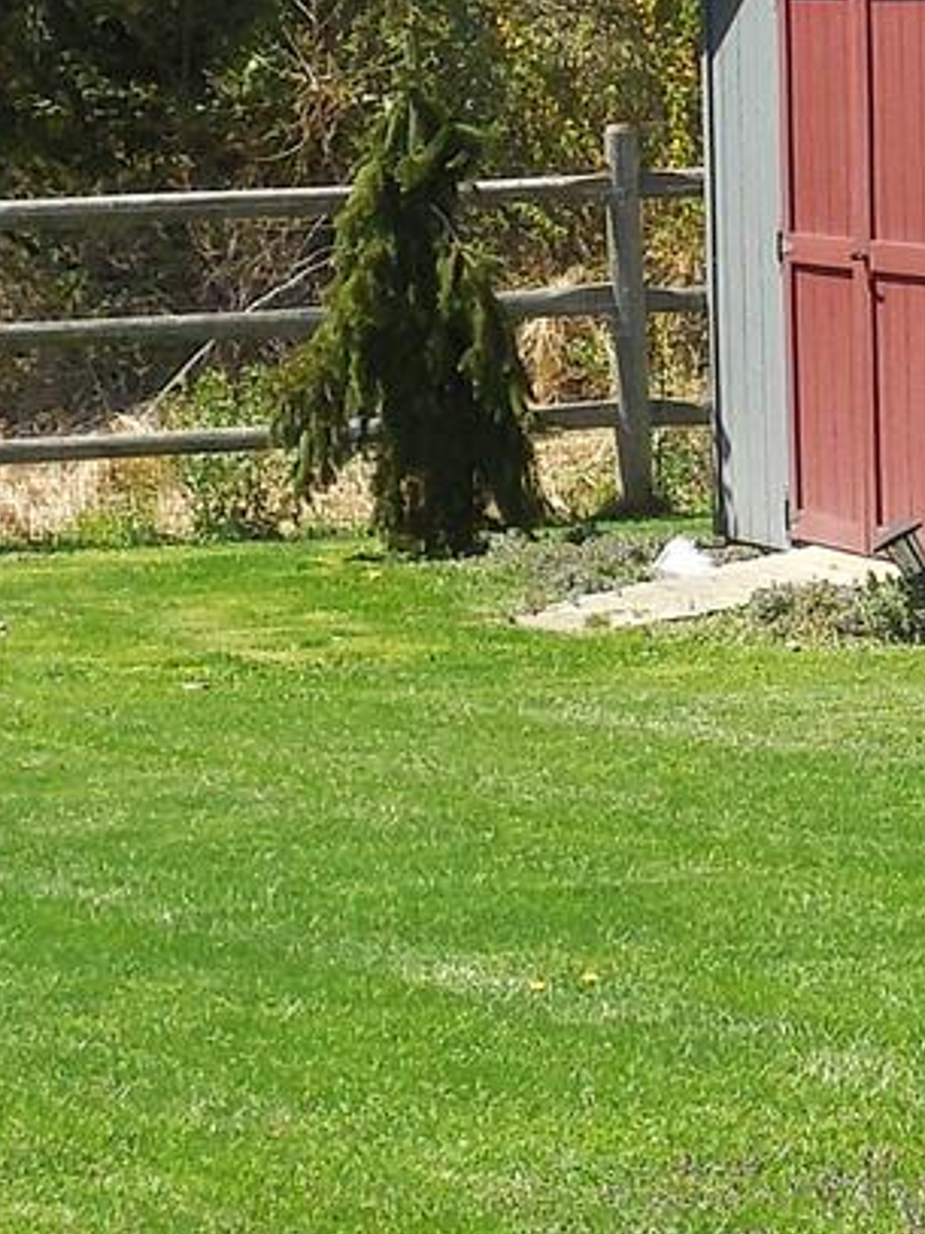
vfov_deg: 7.3
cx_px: 983
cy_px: 361
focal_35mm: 272
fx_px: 9696
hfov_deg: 5.4
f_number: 4.2
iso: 125
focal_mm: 9.8
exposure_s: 1/400
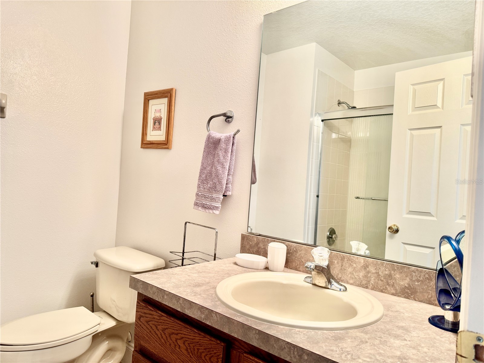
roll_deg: -4.1
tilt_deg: +0.2
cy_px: 182
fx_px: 336
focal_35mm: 24
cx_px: 242
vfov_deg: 56.8
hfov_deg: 71.6
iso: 125
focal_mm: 6.76
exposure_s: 1/60
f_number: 1.78
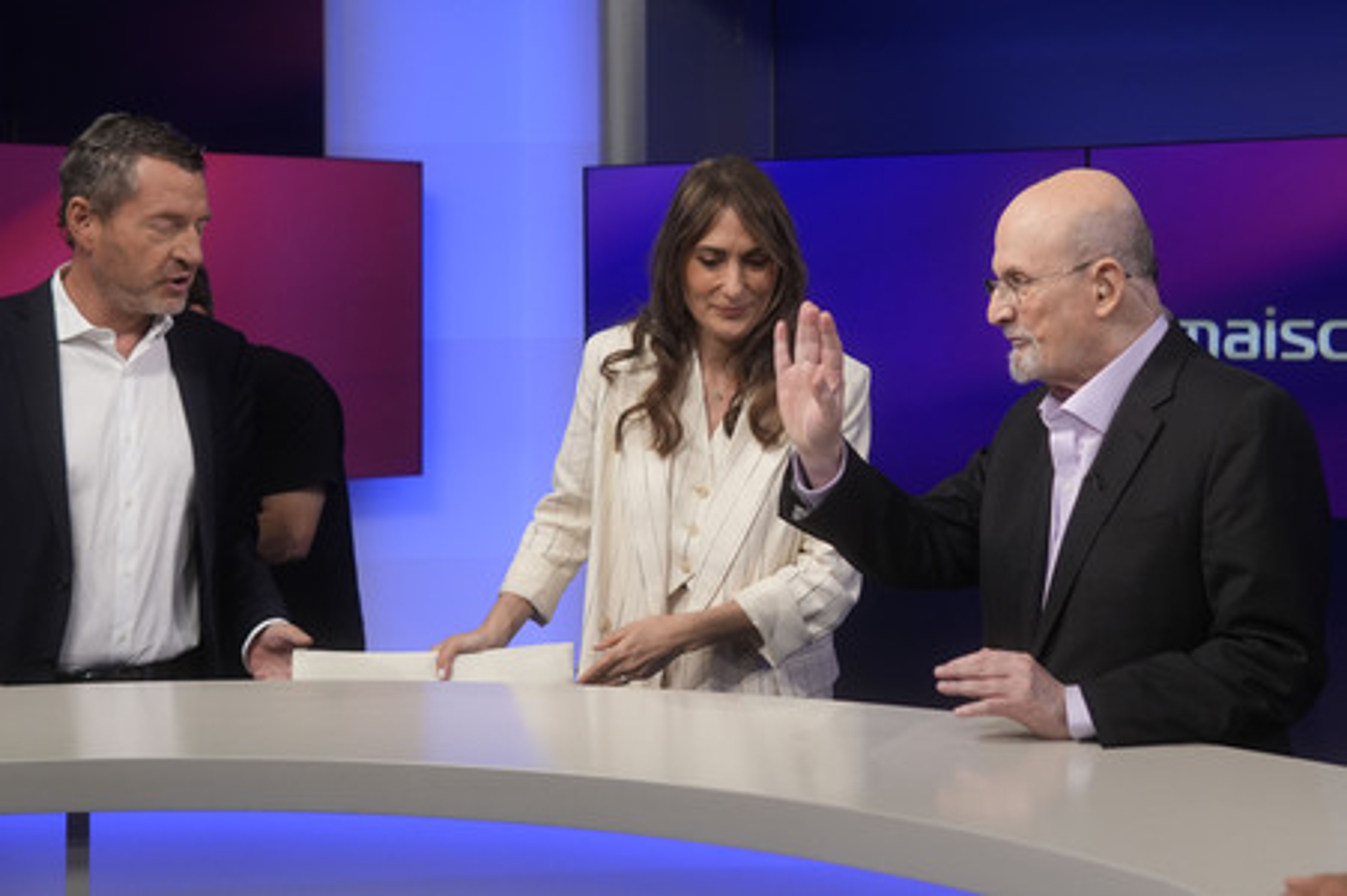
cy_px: 448
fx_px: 1682
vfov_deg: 29.8
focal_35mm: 45
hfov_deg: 43.6
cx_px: 674
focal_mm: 30
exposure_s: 1/320
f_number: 2.2
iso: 640
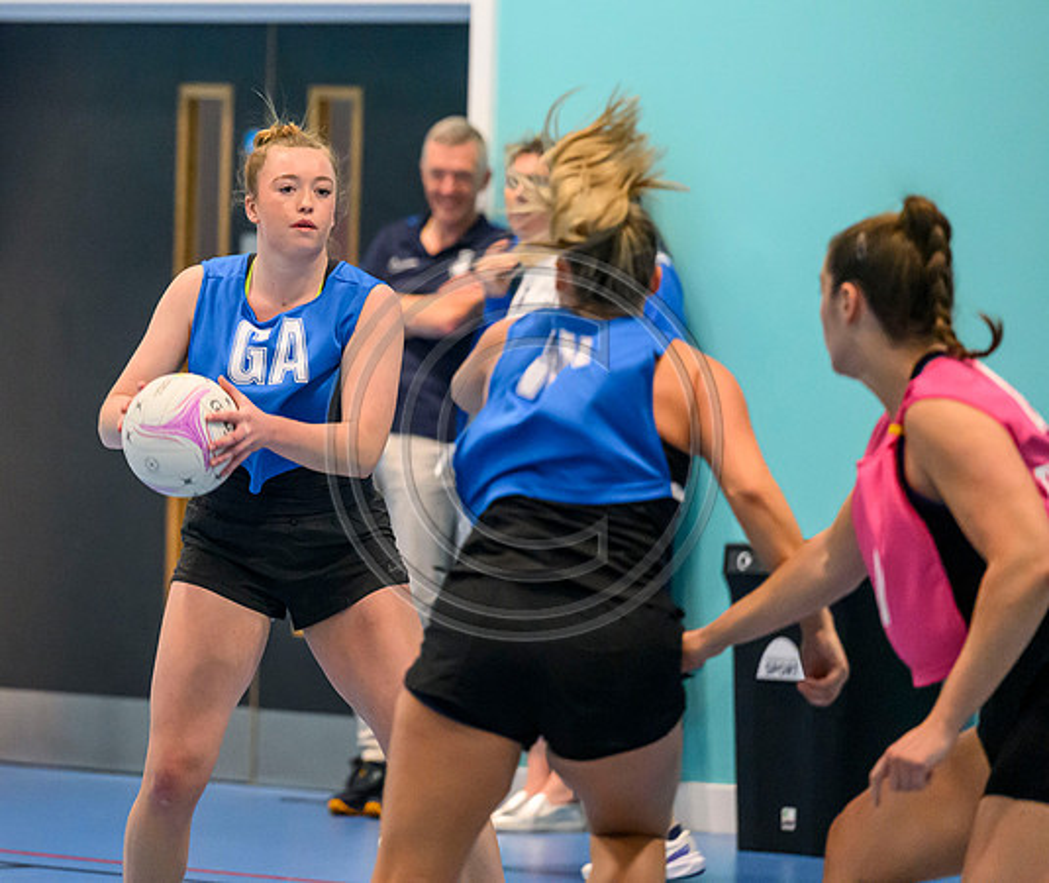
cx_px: 165
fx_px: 9821
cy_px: 294
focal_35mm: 310
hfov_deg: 6.1
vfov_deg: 5.1
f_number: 2.8
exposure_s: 1/1000
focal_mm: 200
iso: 8000
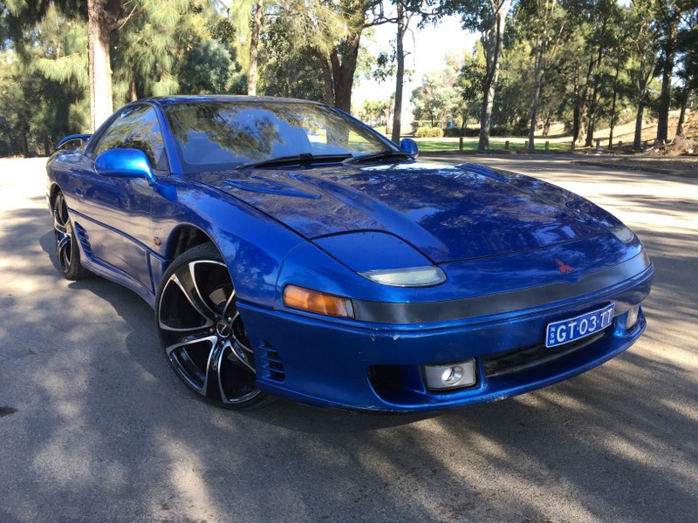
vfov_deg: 48.2
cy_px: 262
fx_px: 585
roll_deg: -0.3
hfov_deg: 61.7
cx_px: 349
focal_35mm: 29
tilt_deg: -12.1
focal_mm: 4.15
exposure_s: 1/176
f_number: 2.2
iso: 32
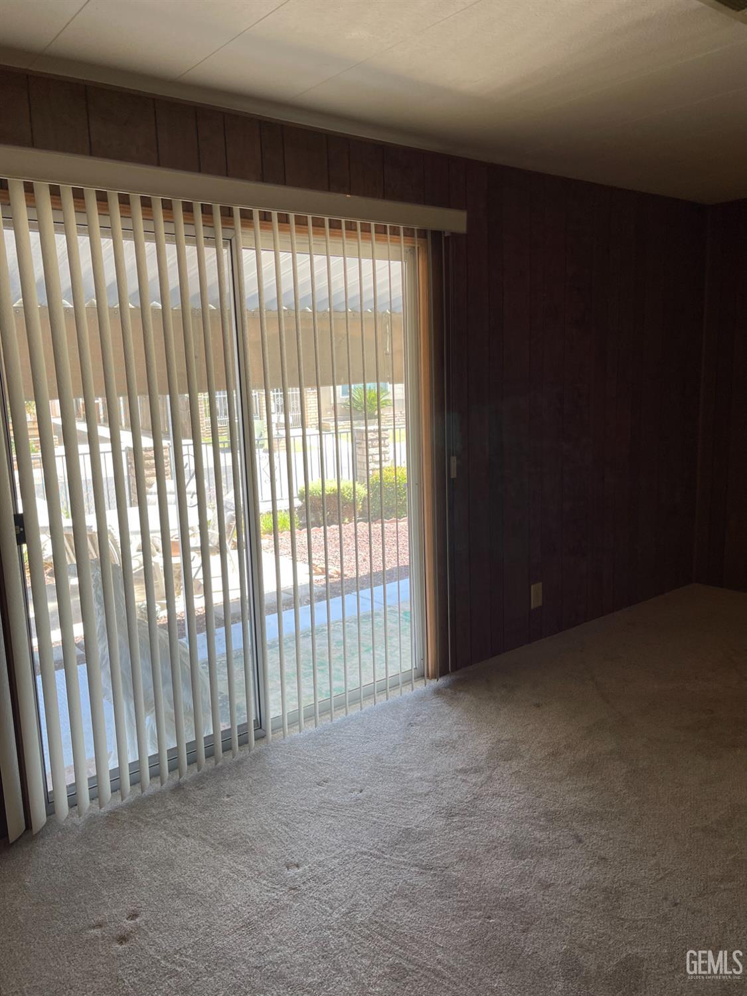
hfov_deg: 54.9
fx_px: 719
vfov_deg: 69.4
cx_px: 374
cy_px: 498
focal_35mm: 25
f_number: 1.6
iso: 32
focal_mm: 5.1
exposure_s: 1/120
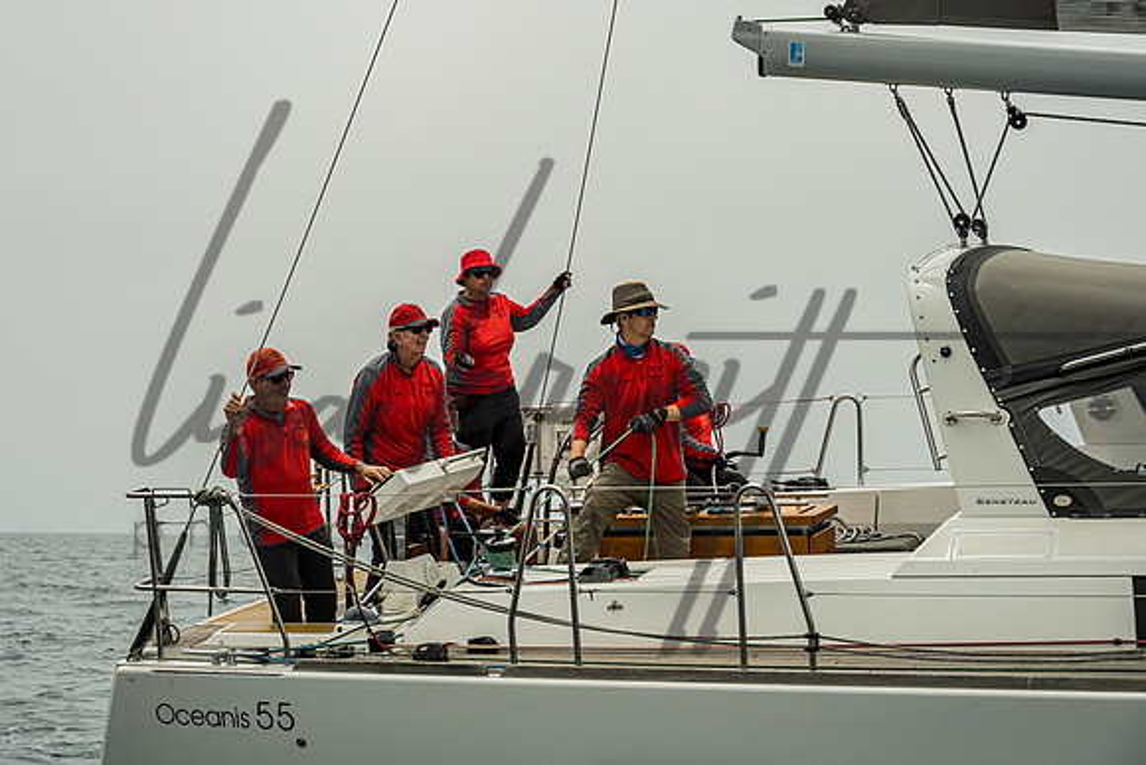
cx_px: 478
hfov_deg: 26.4
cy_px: 319
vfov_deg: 17.8
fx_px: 2435
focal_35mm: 76
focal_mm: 63
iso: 400
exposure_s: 1/2500
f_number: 6
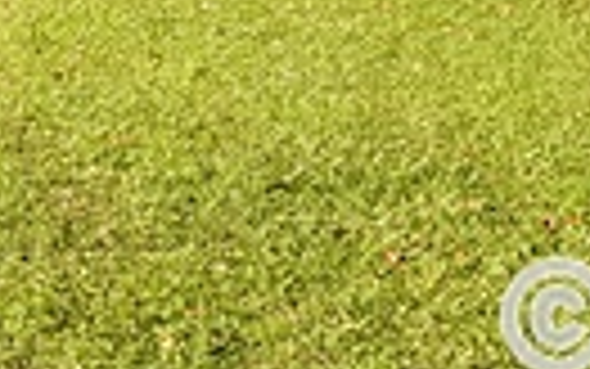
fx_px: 2365
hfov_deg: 13.0
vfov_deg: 8.4
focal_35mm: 147
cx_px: -428
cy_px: -412
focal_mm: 4.2
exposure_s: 1/856
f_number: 1.7
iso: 50
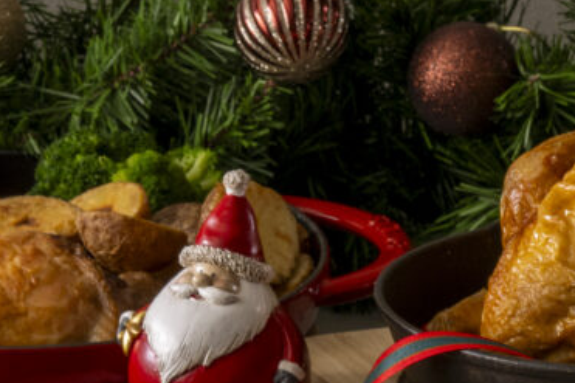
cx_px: -102
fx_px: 6450
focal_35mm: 404
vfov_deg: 3.4
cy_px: 592
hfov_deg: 5.1
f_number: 11
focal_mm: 78
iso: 100
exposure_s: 1/125
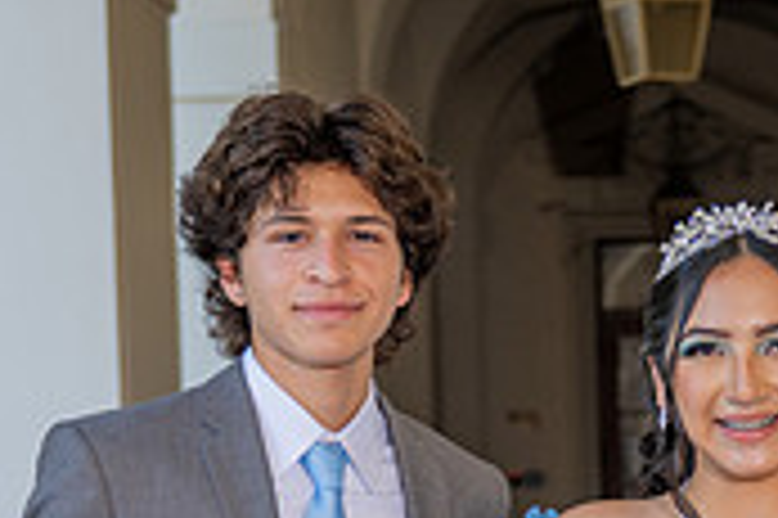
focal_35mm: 131
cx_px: 690
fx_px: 2828
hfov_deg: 15.5
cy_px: 749
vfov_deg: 10.1
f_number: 3.2
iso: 200
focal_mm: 36
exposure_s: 1/200
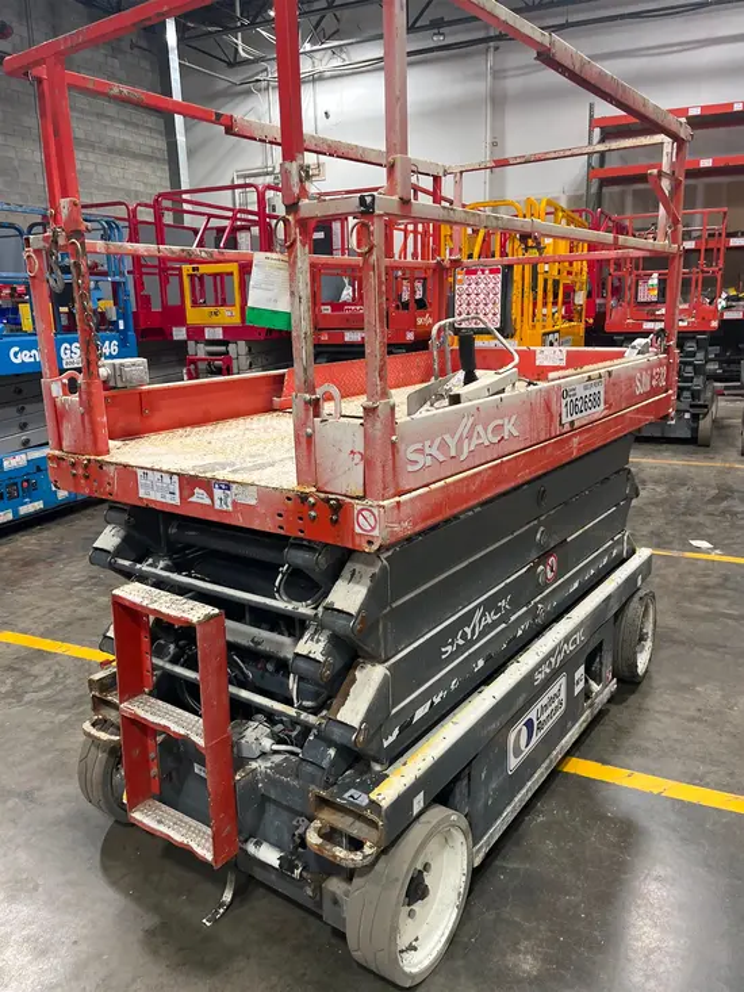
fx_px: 745
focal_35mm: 26
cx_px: 372
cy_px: 496
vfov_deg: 67.3
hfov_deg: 53.1
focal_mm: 5.1
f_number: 1.6
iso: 160
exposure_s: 1/41
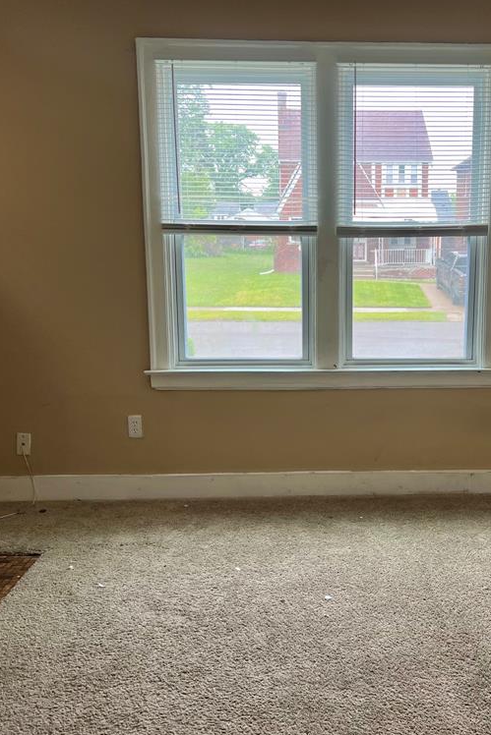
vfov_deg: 51.9
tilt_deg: -10.8
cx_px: 341
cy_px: 369
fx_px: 757
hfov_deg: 35.5
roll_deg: +0.4
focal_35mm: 37
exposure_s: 1/121
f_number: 1.5
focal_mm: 5.7
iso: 40
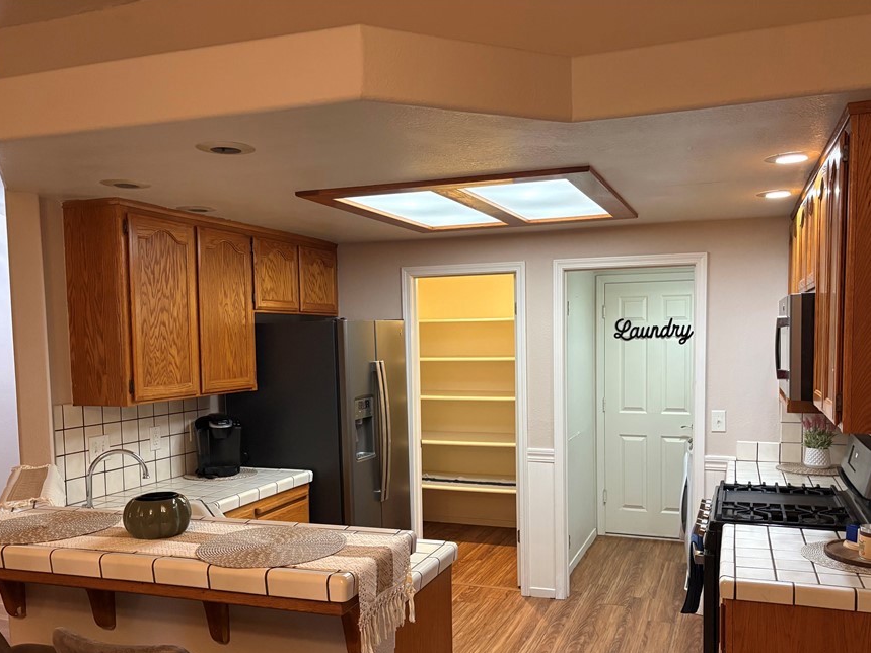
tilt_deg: -3.3
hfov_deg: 58.3
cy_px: 381
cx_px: 460
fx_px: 780
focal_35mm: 31
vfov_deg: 45.3
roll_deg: +1.2
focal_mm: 5.96
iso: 320
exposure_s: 1/60
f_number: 1.6
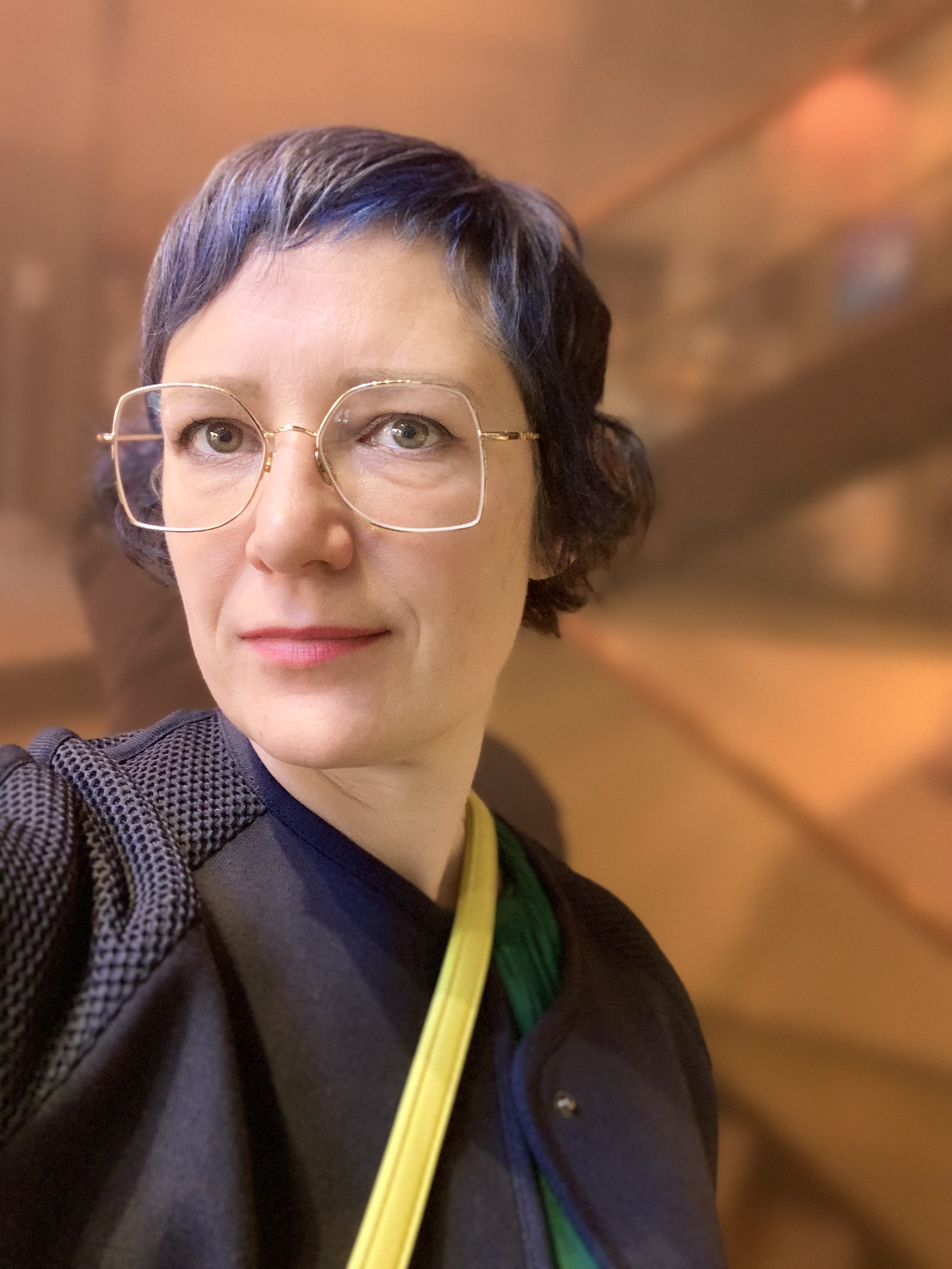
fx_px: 1173
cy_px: 634
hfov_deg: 44.2
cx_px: 476
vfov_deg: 56.8
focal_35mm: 32
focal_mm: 2.87
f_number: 2.2
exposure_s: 1/40
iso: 250
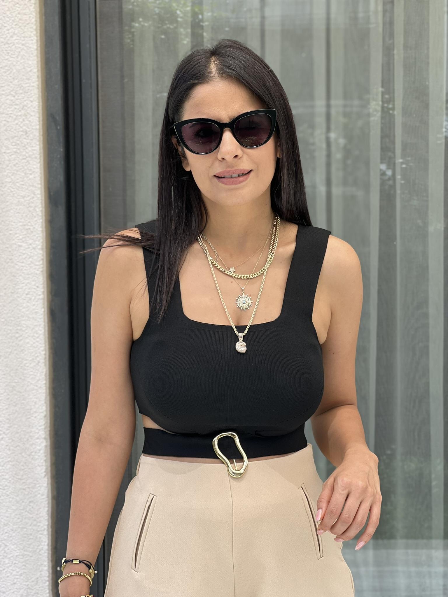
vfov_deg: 25.3
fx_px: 1329
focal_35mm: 77
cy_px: 298
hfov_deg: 19.1
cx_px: 224
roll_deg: +0.9
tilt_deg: -4.3
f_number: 2.8
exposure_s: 1/121
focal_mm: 9
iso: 32
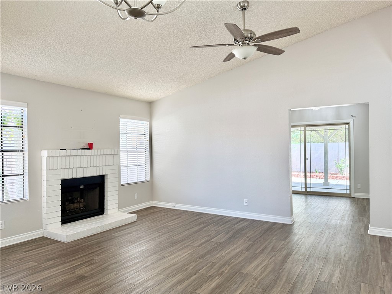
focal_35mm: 24
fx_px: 272
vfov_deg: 56.8
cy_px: 147
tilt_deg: -0.6
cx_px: 196
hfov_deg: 71.6
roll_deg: +0.5
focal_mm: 6.76
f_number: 1.78
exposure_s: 1/188
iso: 100
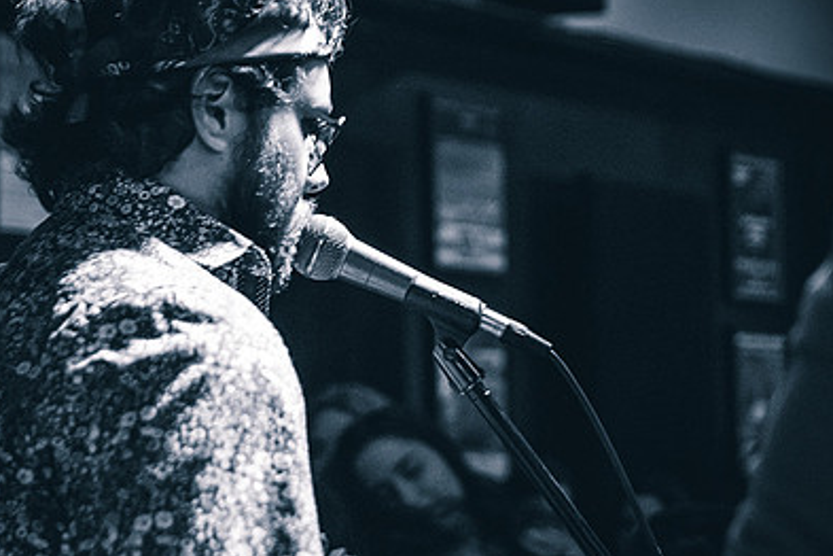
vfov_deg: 12.9
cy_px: 209
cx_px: 453
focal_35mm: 106
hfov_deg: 19.3
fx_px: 2453
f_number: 2.8
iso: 6400
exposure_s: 1/60
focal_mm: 55
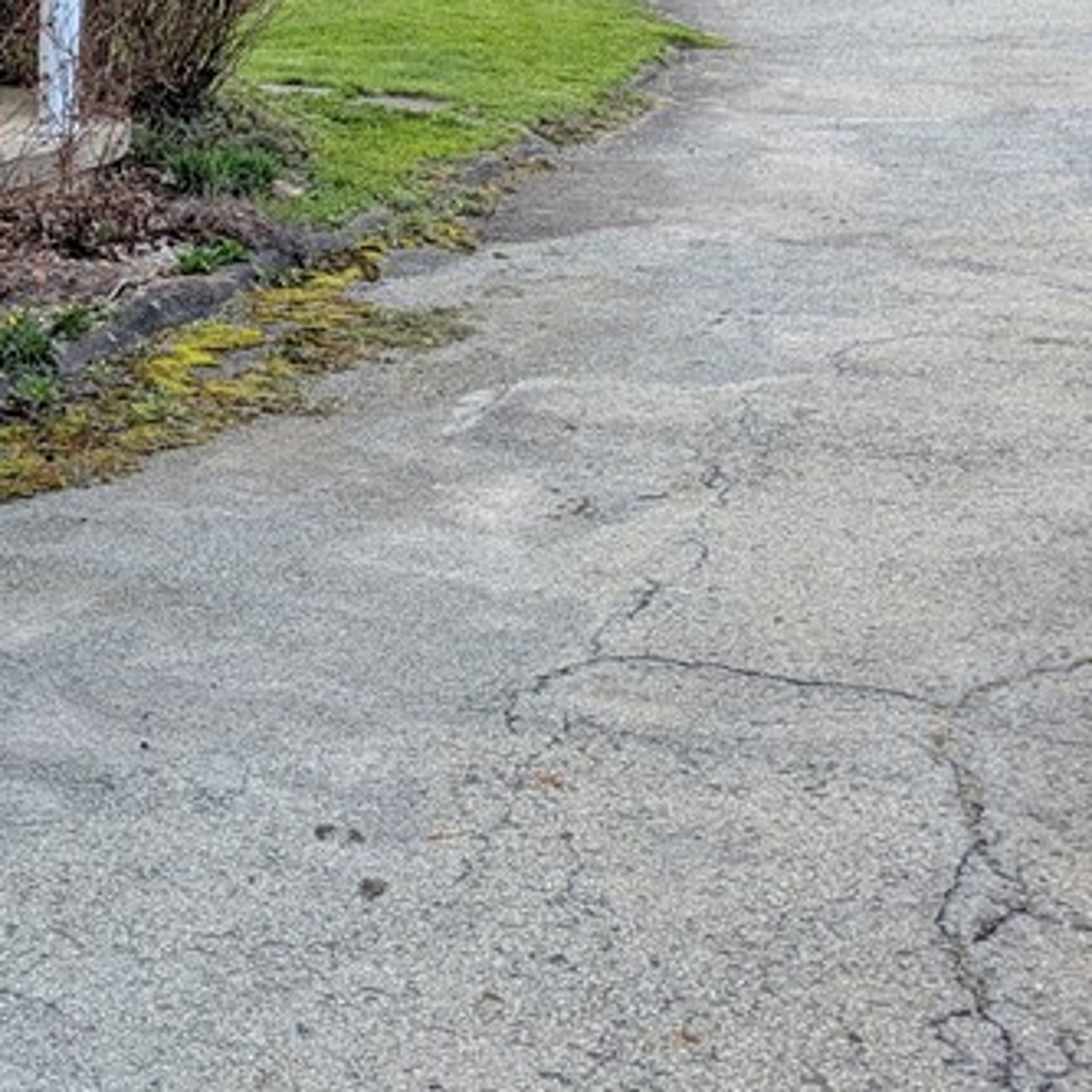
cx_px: -166
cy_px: 23
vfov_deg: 24.3
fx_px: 2427
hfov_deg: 23.5
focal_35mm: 68
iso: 44
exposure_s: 1/2451
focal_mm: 5.43
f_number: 1.89
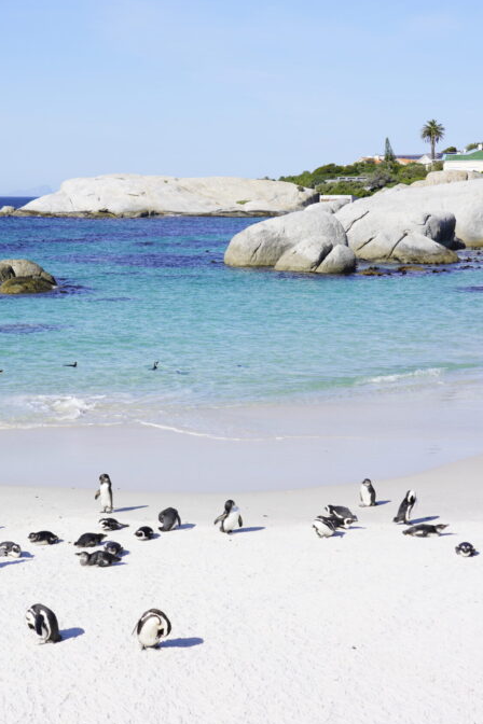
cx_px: 129
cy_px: 365
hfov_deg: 21.1
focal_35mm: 64
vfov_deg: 31.4
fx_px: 1288
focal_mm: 42
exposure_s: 1/200
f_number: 9
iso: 100
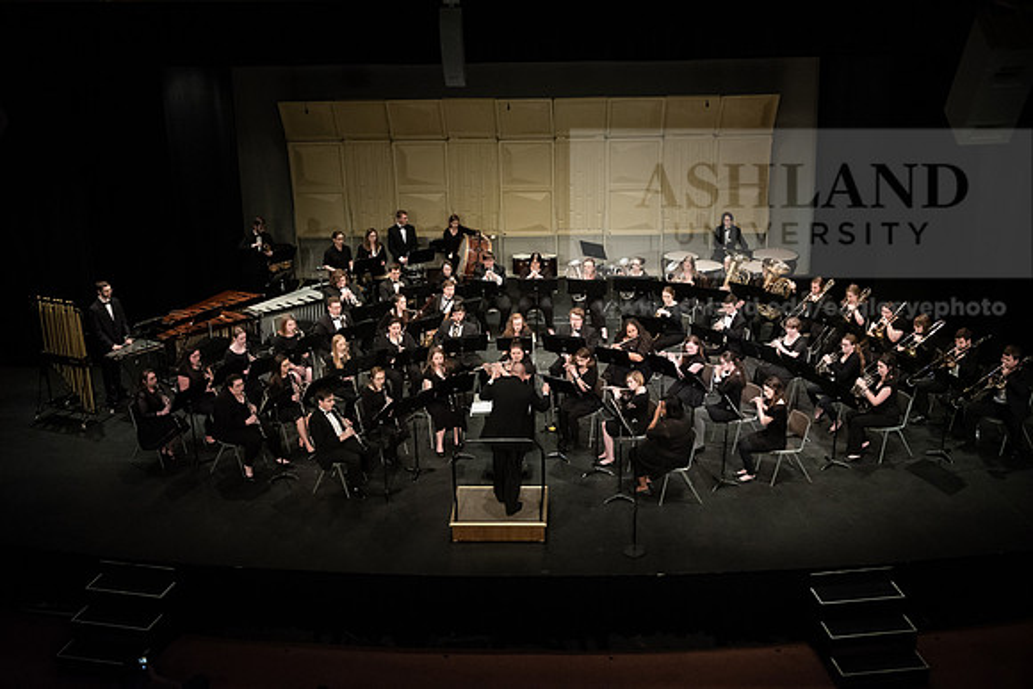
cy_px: 344
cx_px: 516
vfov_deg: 33.4
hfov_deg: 48.4
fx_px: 1148
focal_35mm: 40
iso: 4000
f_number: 4
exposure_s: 1/200
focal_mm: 40
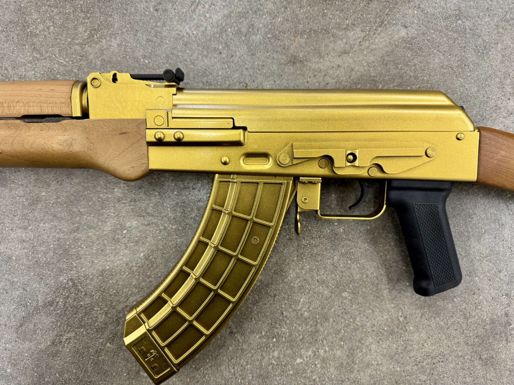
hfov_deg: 71.6
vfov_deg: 56.8
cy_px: 192
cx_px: 257
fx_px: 356
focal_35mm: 24
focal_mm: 6.76
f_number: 1.78
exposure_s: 1/60
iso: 125
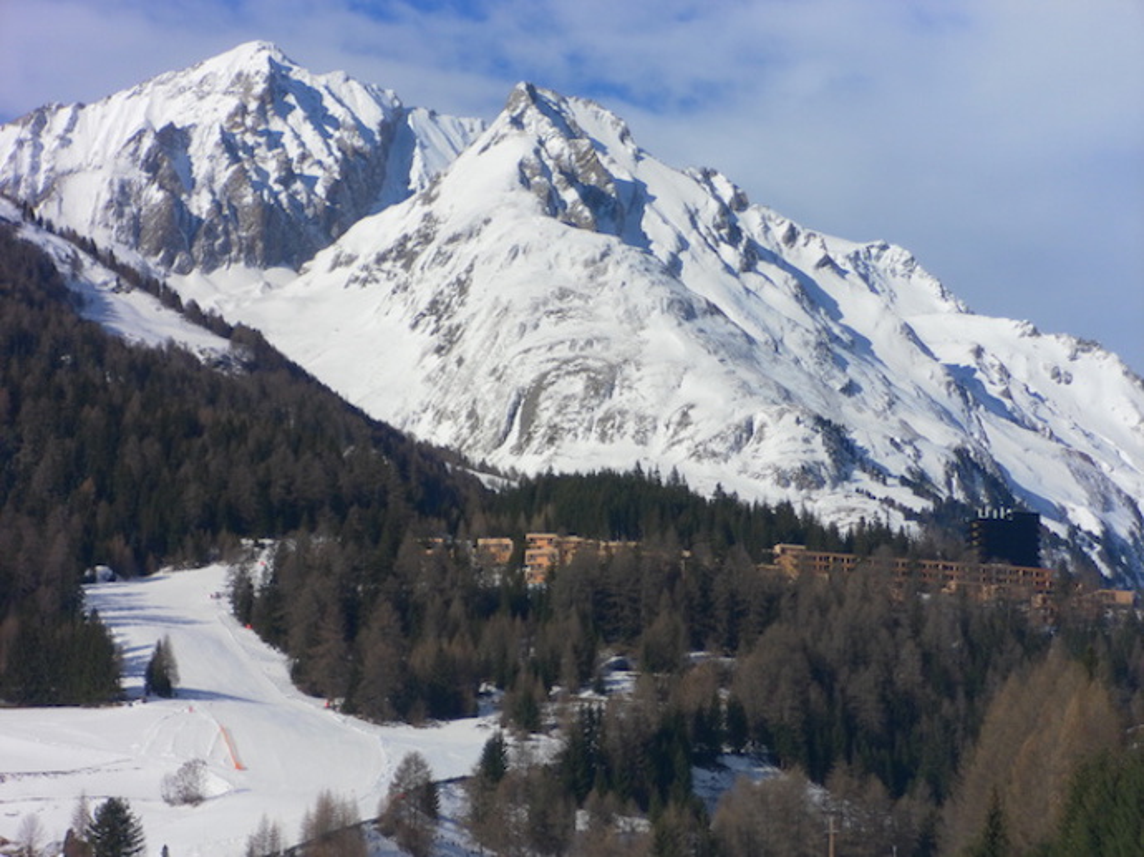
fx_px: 3634
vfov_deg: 13.5
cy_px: 428
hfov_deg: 17.9
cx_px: 572
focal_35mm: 110
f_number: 14.8
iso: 80
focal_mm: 19.6
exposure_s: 1/100
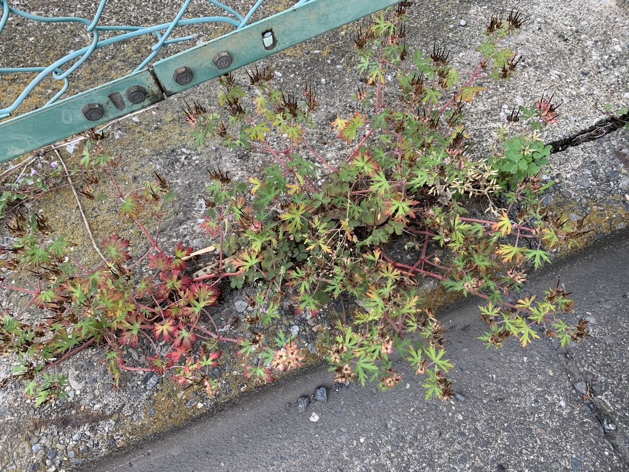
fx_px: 472
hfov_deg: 67.3
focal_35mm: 26
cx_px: 314
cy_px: 236
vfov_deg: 53.1
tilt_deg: -66.4
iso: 40
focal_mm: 4.25
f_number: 1.8
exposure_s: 1/121
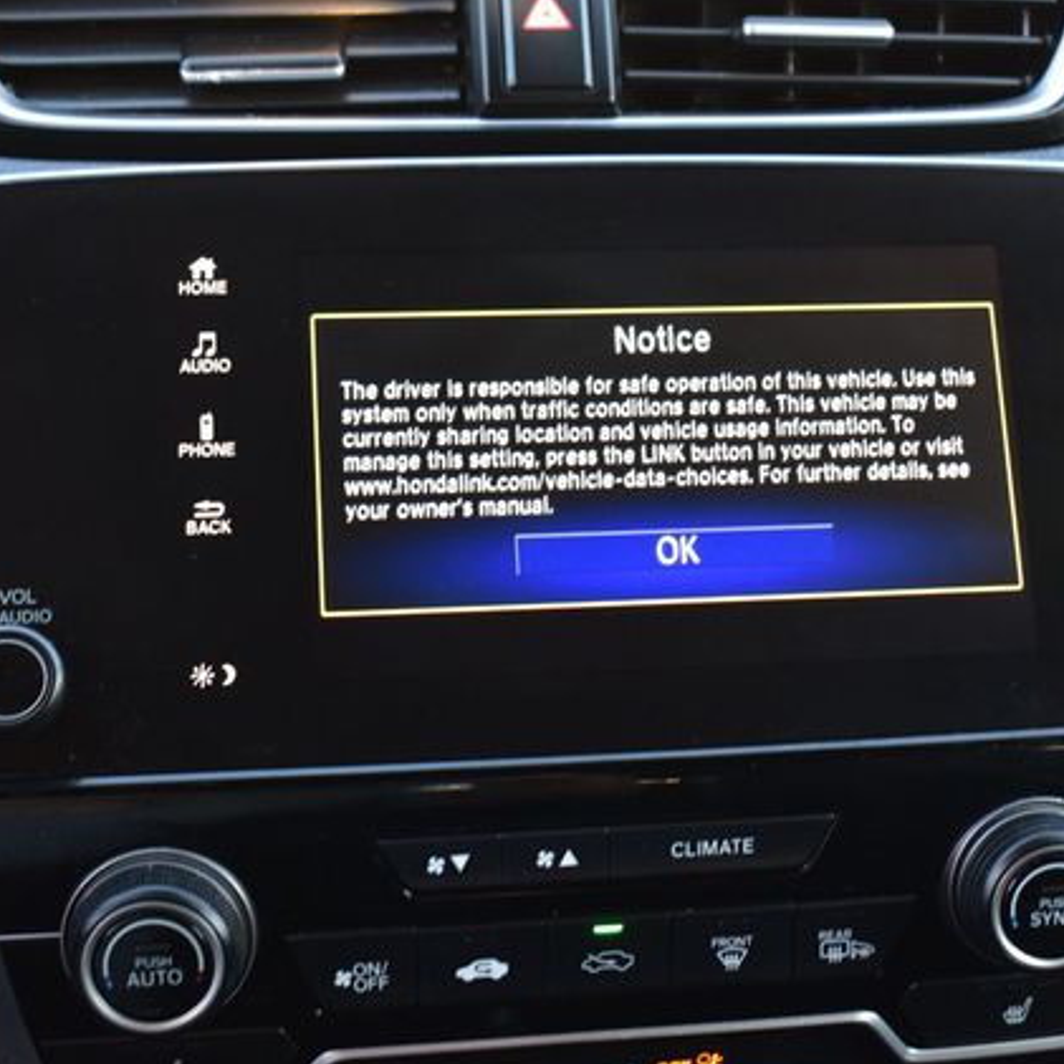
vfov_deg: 27.7
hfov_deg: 27.6
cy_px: 533
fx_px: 2156
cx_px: 662
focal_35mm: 62
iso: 450
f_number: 6.3
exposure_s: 1/15
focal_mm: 32
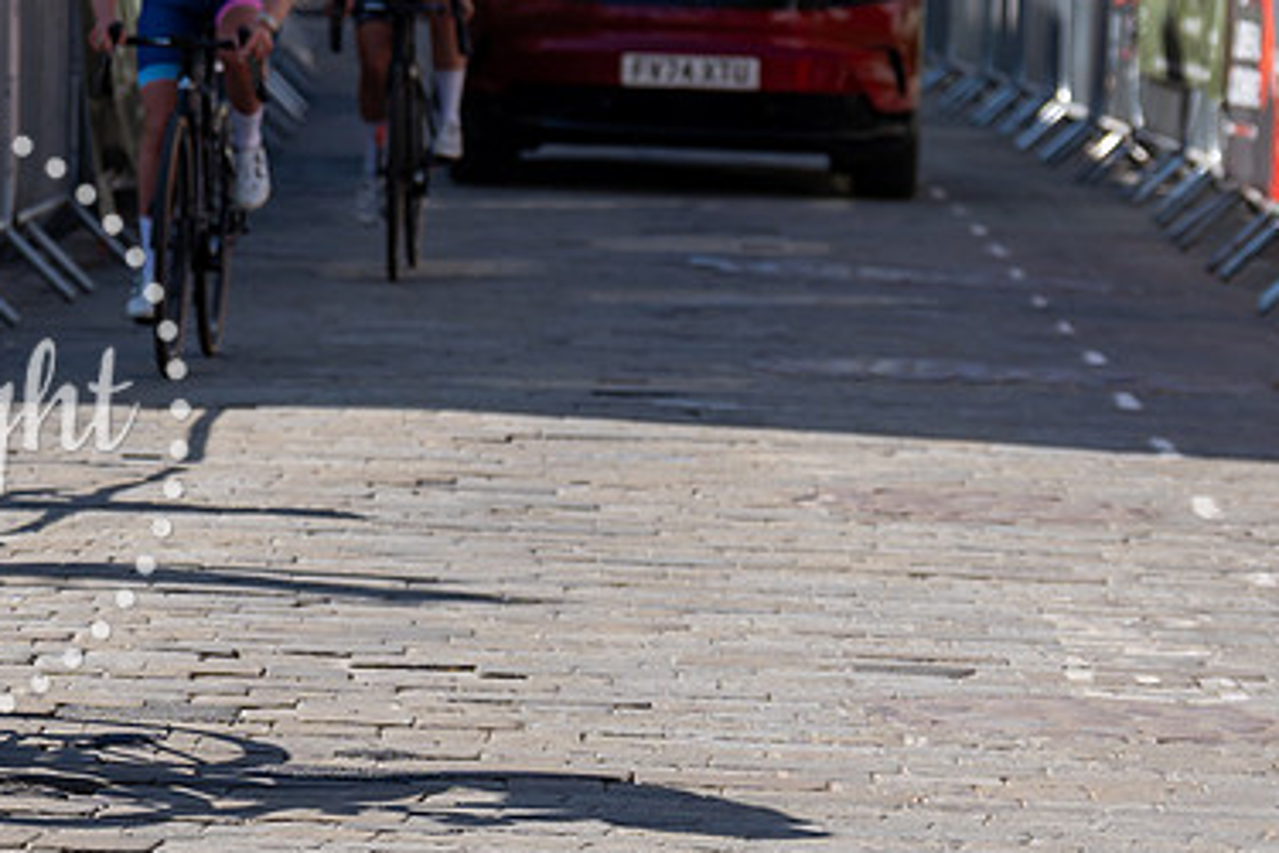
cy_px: -105
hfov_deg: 7.5
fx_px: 9663
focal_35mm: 272
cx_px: 64
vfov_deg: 5.0
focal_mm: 93
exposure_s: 1/1000
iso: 100
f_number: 3.5
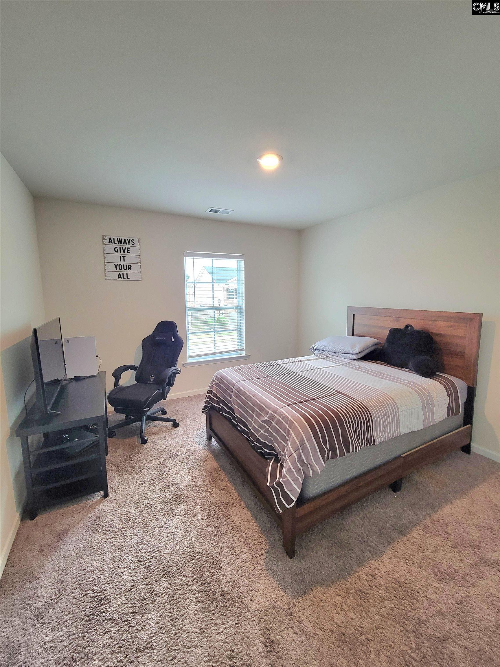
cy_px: 334
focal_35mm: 13
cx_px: 250
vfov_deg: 106.2
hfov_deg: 89.9
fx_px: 250
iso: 250
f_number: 2.2
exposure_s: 1/60.2
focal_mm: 2.2
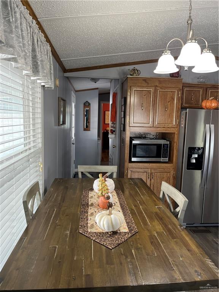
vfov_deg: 67.3
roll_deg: -1.1
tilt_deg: -7.0
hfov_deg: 53.1
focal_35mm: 26
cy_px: 146
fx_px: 219
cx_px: 110
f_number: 1.6
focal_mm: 5.1
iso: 80
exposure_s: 1/60
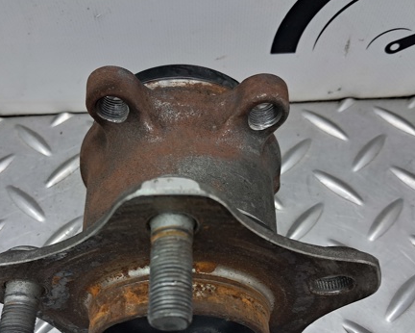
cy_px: 222
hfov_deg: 46.8
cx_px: 188
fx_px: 479
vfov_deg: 37.8
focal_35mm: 39
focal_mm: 4
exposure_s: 1/50
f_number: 1.8
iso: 80
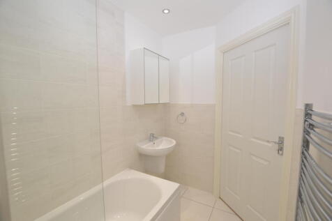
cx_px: 166
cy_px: 110
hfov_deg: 100.4
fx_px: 138
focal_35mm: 15
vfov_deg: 77.3
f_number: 5
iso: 400
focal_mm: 10
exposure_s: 1/100
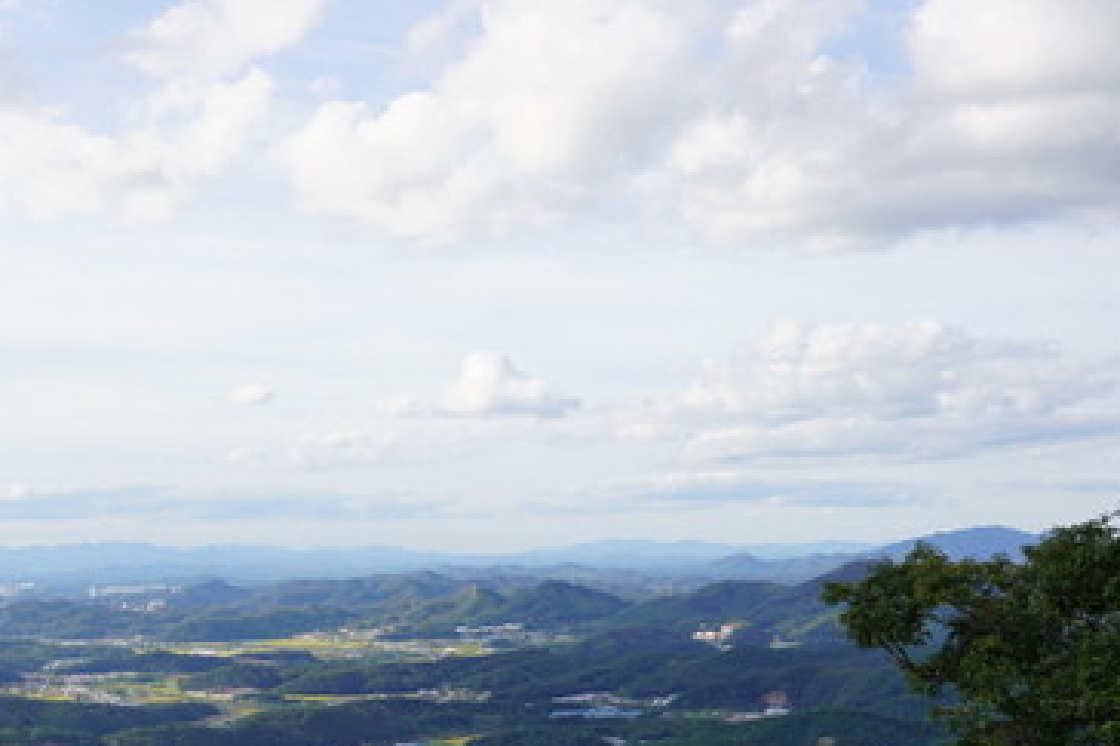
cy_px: 568
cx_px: 414
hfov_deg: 38.1
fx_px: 1611
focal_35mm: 52
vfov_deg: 25.7
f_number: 9
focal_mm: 21
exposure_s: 1/125
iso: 100
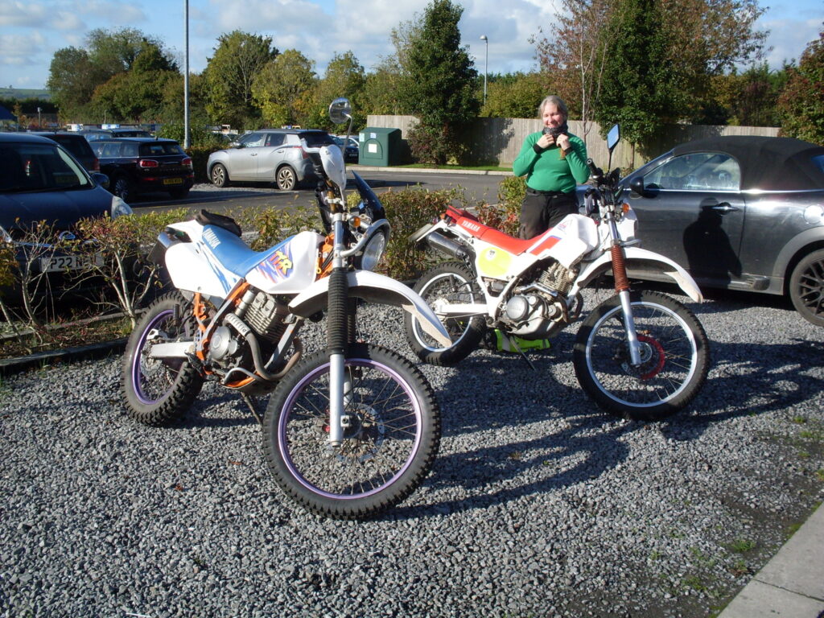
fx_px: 905
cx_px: 412
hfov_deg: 49.0
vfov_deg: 37.7
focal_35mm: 38
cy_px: 309
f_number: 8.4
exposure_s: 1/250
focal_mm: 6.3
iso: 80
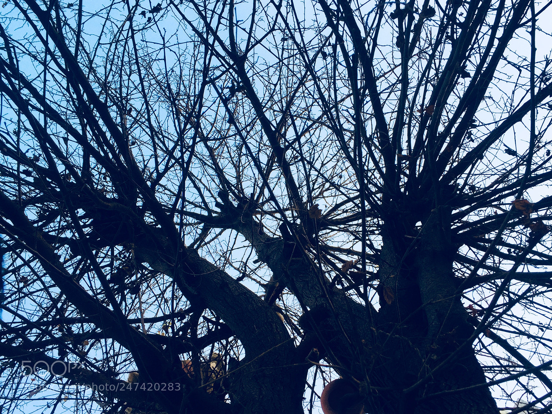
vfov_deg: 48.2
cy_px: 207
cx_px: 276
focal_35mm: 29
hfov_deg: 61.7
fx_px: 462
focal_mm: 4.15
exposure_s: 1/100
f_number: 2.2
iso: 32
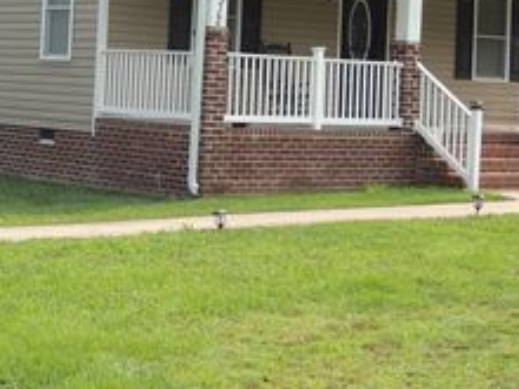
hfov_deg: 18.3
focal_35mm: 107
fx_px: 1604
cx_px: 189
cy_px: -44
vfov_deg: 13.5
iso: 100
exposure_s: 1/500
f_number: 3.5
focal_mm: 8.3
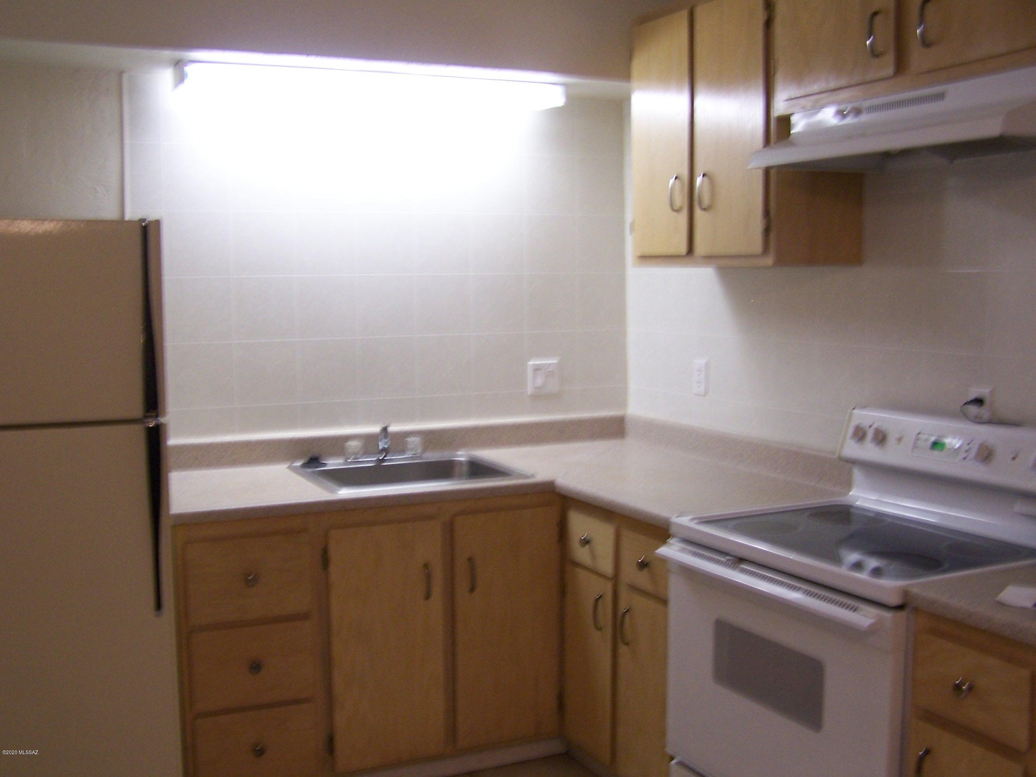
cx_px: 518
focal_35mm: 38
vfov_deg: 37.7
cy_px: 388
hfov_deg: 49.0
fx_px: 1137
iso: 140
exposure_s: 1/20
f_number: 2.8
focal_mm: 6.3
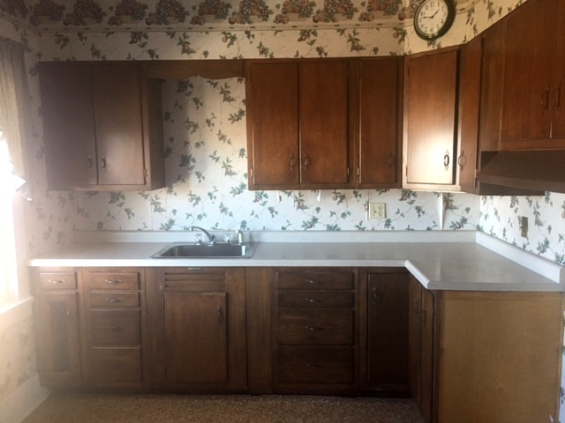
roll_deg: -0.5
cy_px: 212
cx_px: 282
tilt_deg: -6.6
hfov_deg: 61.7
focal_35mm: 29
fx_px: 473
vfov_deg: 48.2
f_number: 2.2
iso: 50
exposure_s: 1/15
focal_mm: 4.15
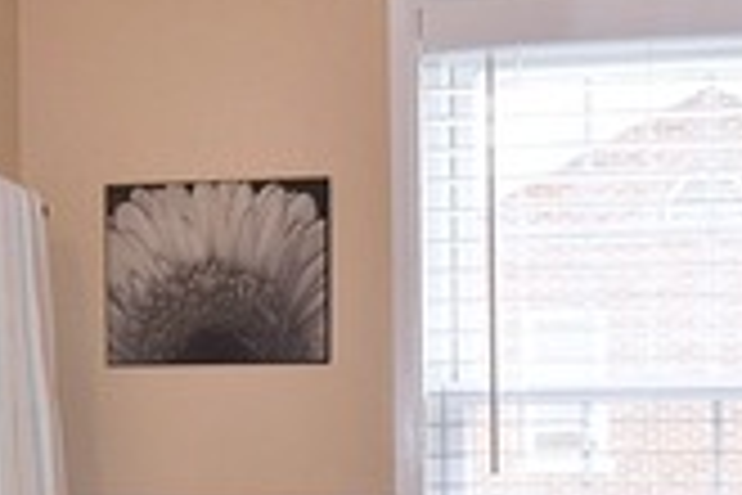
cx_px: 405
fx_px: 1318
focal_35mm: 64
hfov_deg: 31.4
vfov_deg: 20.6
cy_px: 497
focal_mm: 11
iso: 500
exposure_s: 1/125
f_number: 5.6
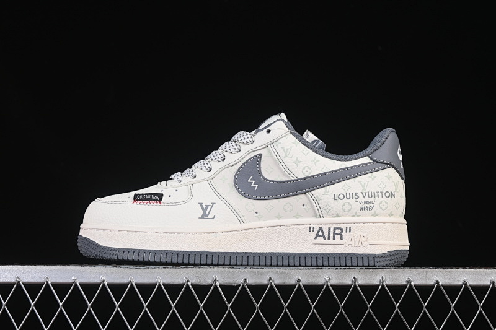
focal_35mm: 75
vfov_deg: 18.2
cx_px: 248
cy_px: 165
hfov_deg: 27.0
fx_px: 1033
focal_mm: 50
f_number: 8
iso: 160
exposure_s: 1/80
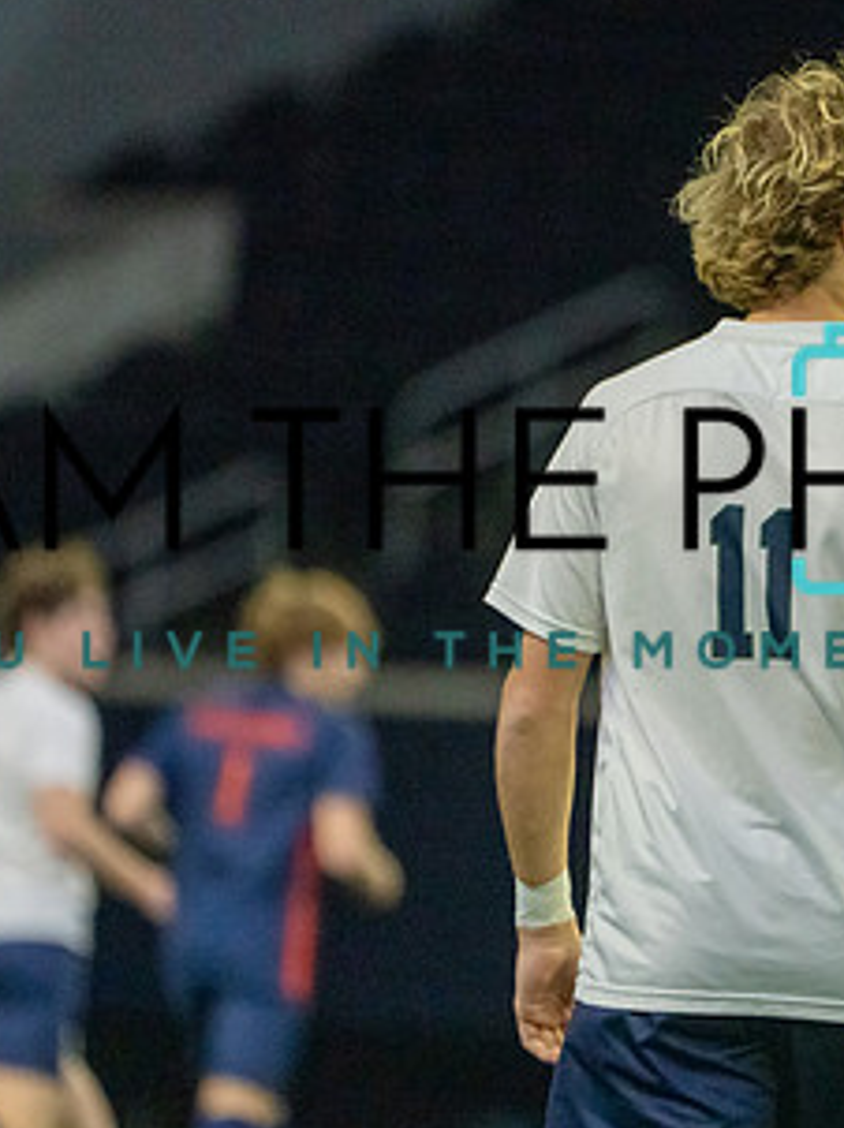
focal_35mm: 767
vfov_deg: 2.6
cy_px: 487
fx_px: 24970
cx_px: 878
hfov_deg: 1.9
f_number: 5.6
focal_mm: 400
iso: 16000
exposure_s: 1/1000
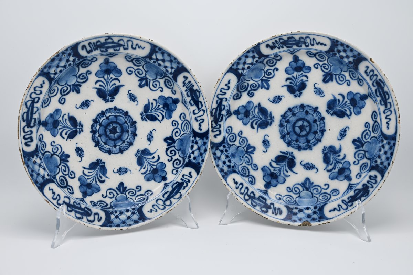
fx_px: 619
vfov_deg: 25.1
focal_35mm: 54
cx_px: 206
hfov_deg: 36.9
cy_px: 138
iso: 100
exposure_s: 1/30
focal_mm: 54
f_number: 10
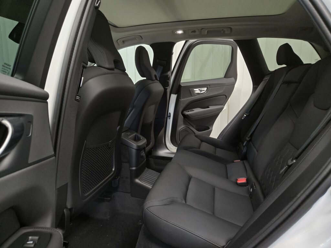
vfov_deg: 58.9
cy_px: 124
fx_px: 220
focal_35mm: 23
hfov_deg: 73.9
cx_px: 166
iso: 400
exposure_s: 1/90.1
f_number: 1.8
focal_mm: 5.4
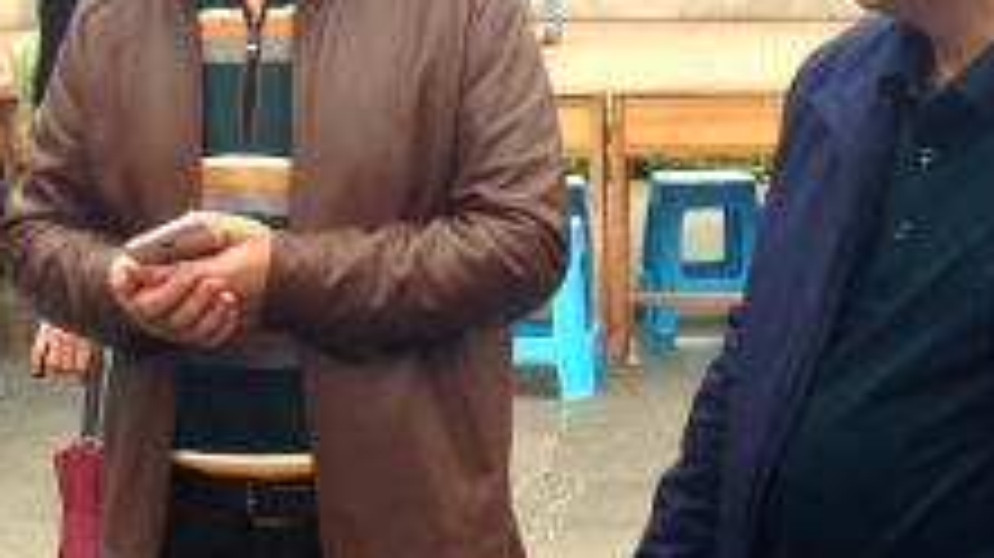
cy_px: 148
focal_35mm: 101
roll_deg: +0.5
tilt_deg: -9.4
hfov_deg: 20.8
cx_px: 135
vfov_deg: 11.9
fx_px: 2660
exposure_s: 1/332
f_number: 2.4
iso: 50
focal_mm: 4.12
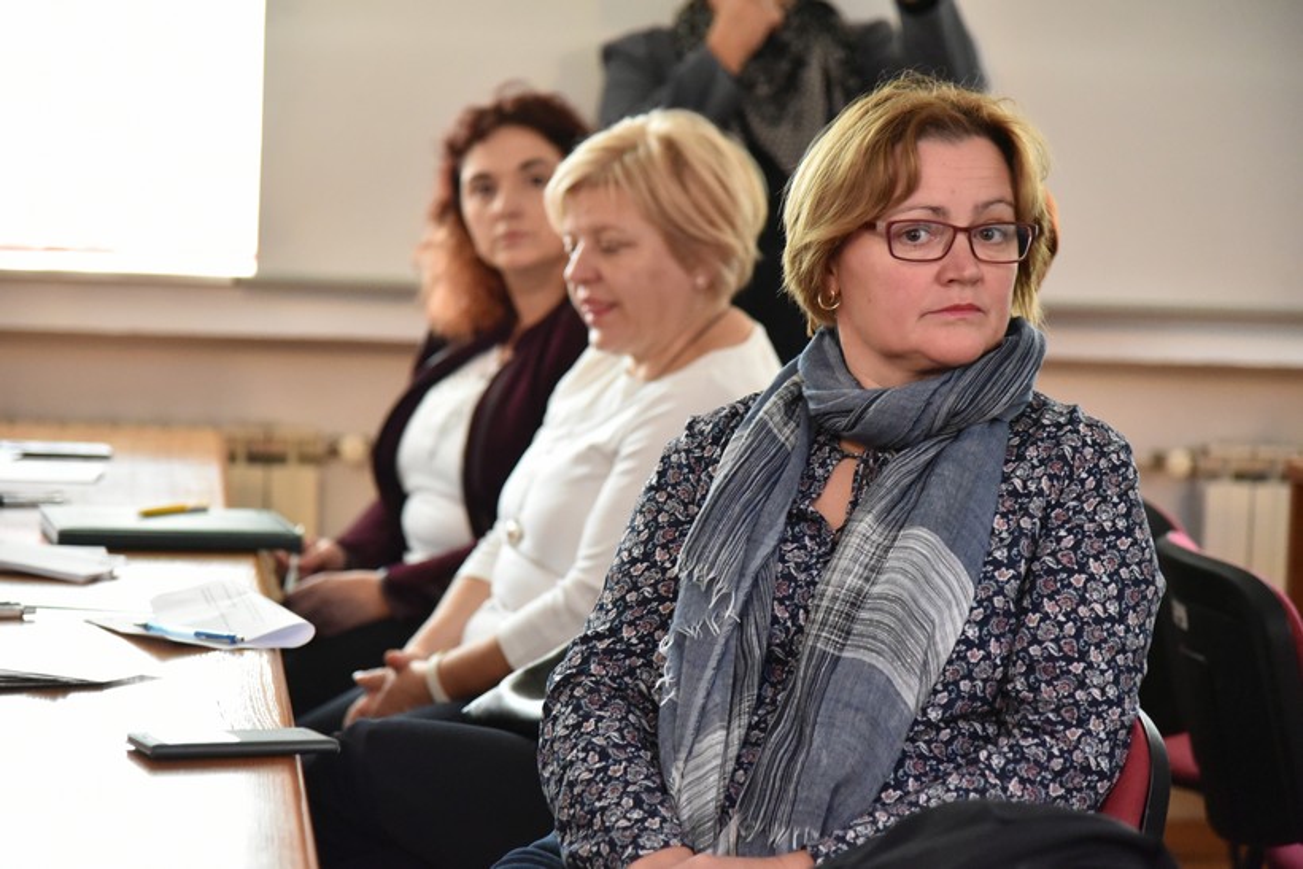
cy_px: 434
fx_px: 3801
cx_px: 652
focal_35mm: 105
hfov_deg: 19.5
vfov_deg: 13.0
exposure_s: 1/80
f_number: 4
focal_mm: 105
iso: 10000
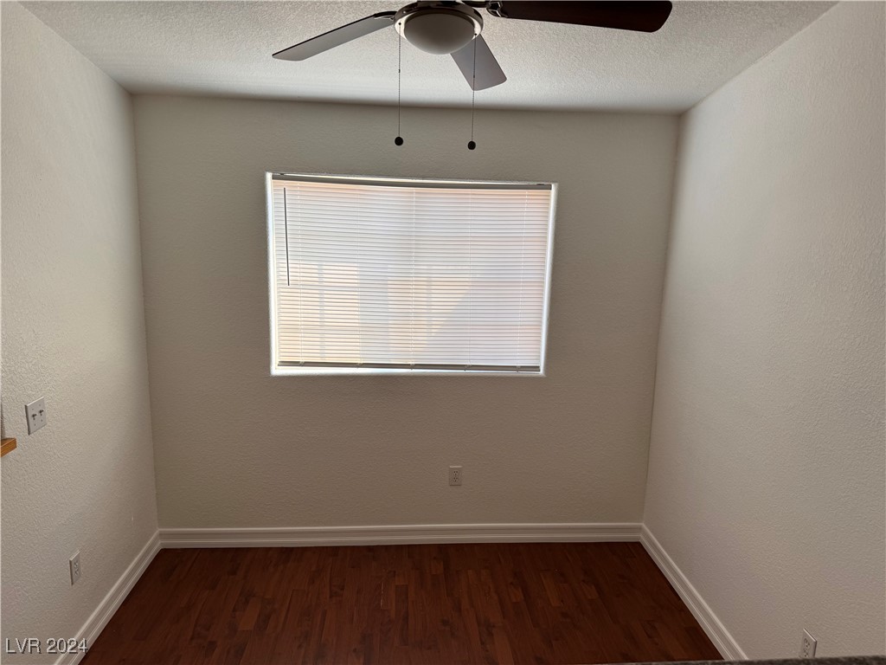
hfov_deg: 71.6
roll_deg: -1.1
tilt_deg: -11.3
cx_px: 443
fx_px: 614
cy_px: 332
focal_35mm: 24
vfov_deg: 56.8
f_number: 1.78
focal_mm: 6.76
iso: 64
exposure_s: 1/172
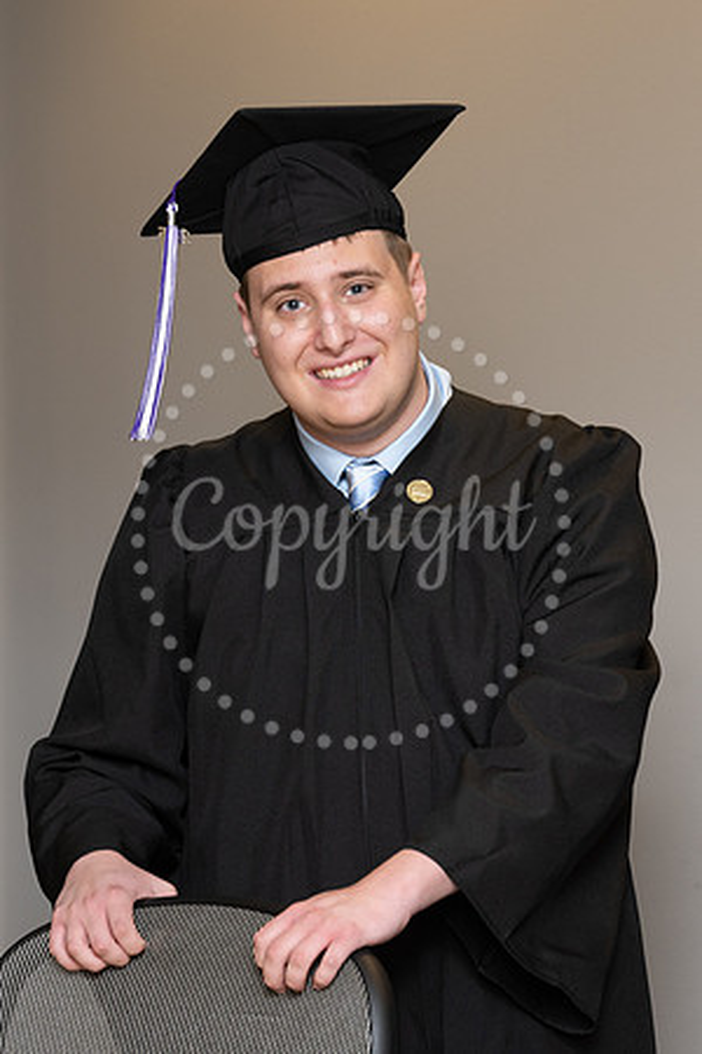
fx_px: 3729
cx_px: 447
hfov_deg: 10.7
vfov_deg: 16.1
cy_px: 527
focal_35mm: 128
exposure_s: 1/125
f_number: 5.6
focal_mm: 85
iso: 640
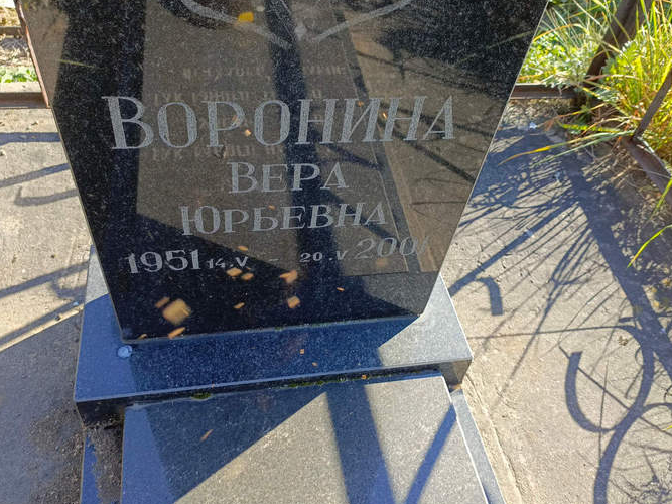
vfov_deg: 46.7
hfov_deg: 59.9
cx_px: 320
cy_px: 232
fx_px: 582
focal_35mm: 30
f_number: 1.69
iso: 112
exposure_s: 1/205
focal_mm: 4.76
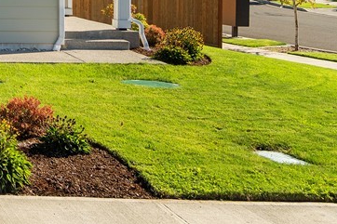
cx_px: -156
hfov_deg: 21.4
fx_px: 758
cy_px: -84
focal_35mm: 81
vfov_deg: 15.8
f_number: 5.6
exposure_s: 1/400
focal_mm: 18
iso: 320
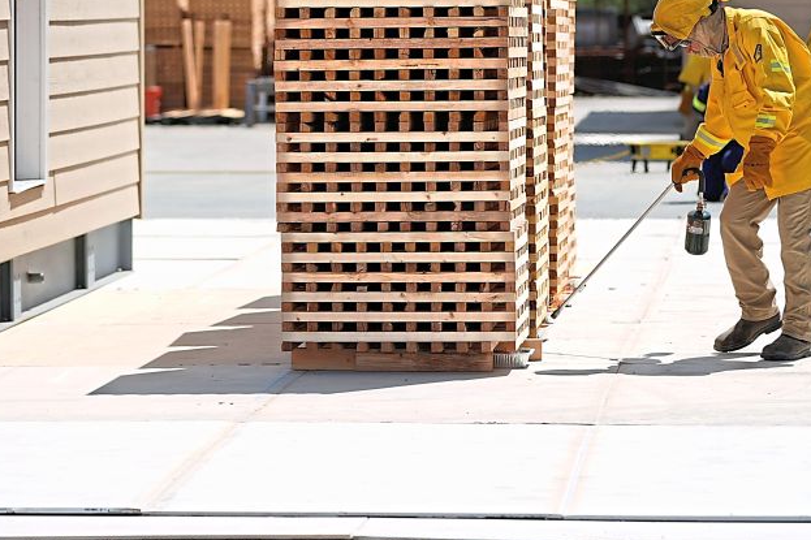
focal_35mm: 189
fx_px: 4256
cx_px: 333
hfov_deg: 10.9
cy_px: 9
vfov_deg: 7.2
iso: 125
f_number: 2.8
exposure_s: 1/3200
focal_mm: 95
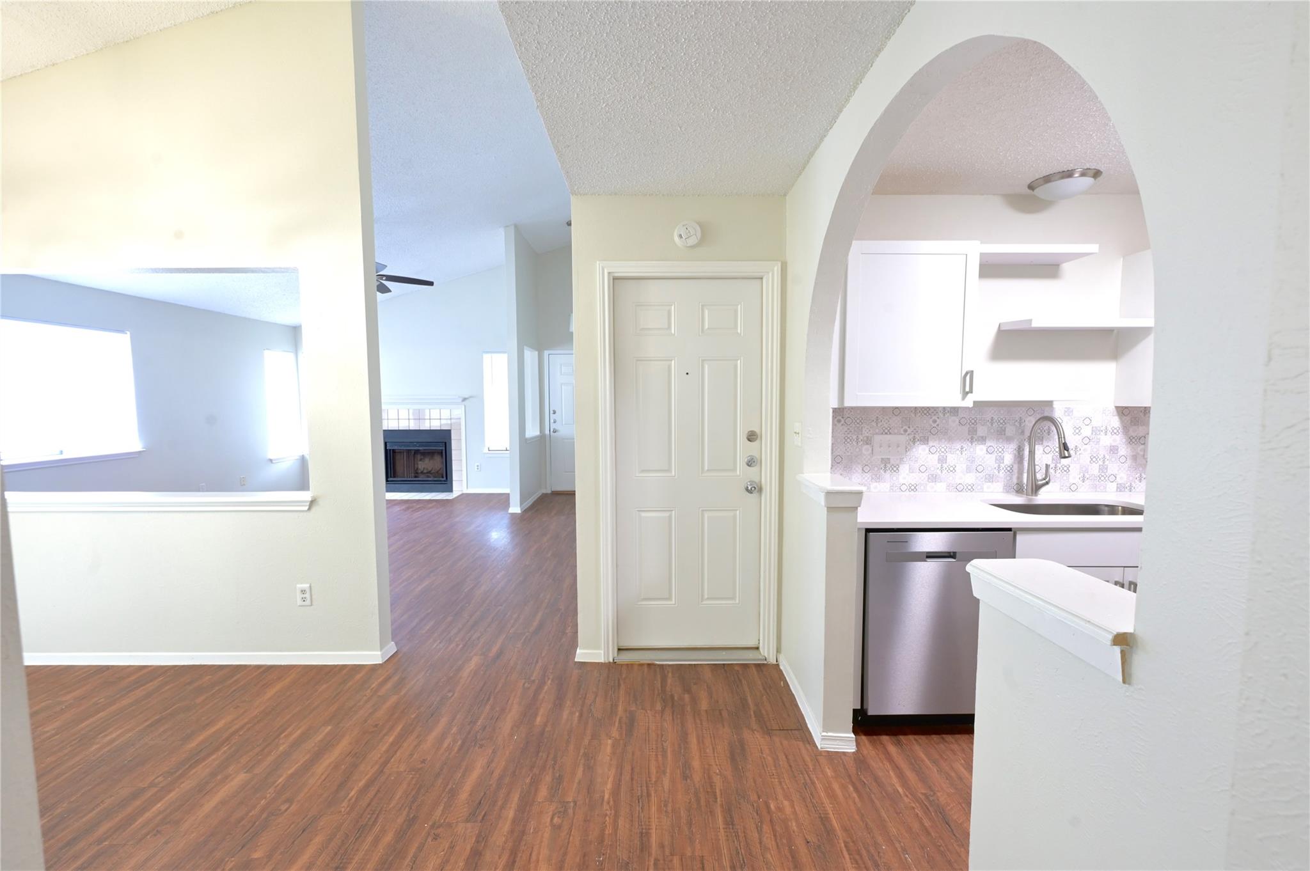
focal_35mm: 15
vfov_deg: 77.2
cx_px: 655
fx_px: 545
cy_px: 436
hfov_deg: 100.4
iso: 2200
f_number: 9
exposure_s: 1/15
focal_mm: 15
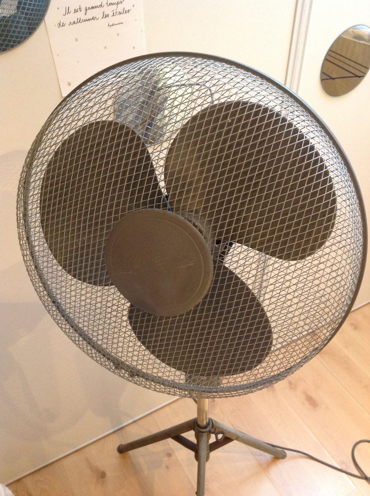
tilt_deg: -41.8
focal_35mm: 35
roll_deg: +2.1
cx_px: 185
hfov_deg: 40.6
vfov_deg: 52.7
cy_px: 248
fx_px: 500
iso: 320
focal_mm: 4.28
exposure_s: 1/15
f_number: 2.4
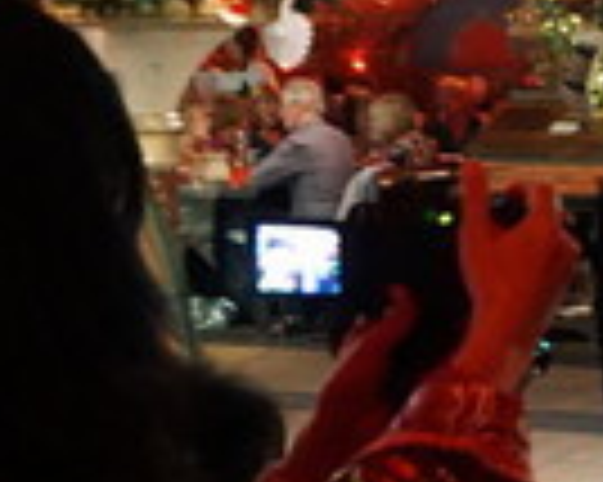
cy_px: 282
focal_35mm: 101
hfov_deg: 17.1
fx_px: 1801
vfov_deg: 15.2
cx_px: 909
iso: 3200
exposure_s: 1/13
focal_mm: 16
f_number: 3.5
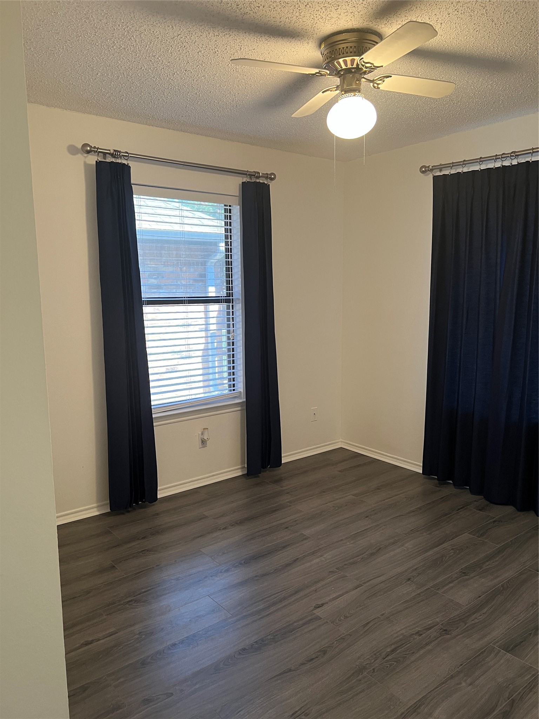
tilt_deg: -8.3
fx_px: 540
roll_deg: +0.8
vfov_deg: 67.3
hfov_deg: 53.1
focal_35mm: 26
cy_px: 360
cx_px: 270
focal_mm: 5.7
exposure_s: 1/60
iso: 200
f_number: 1.5
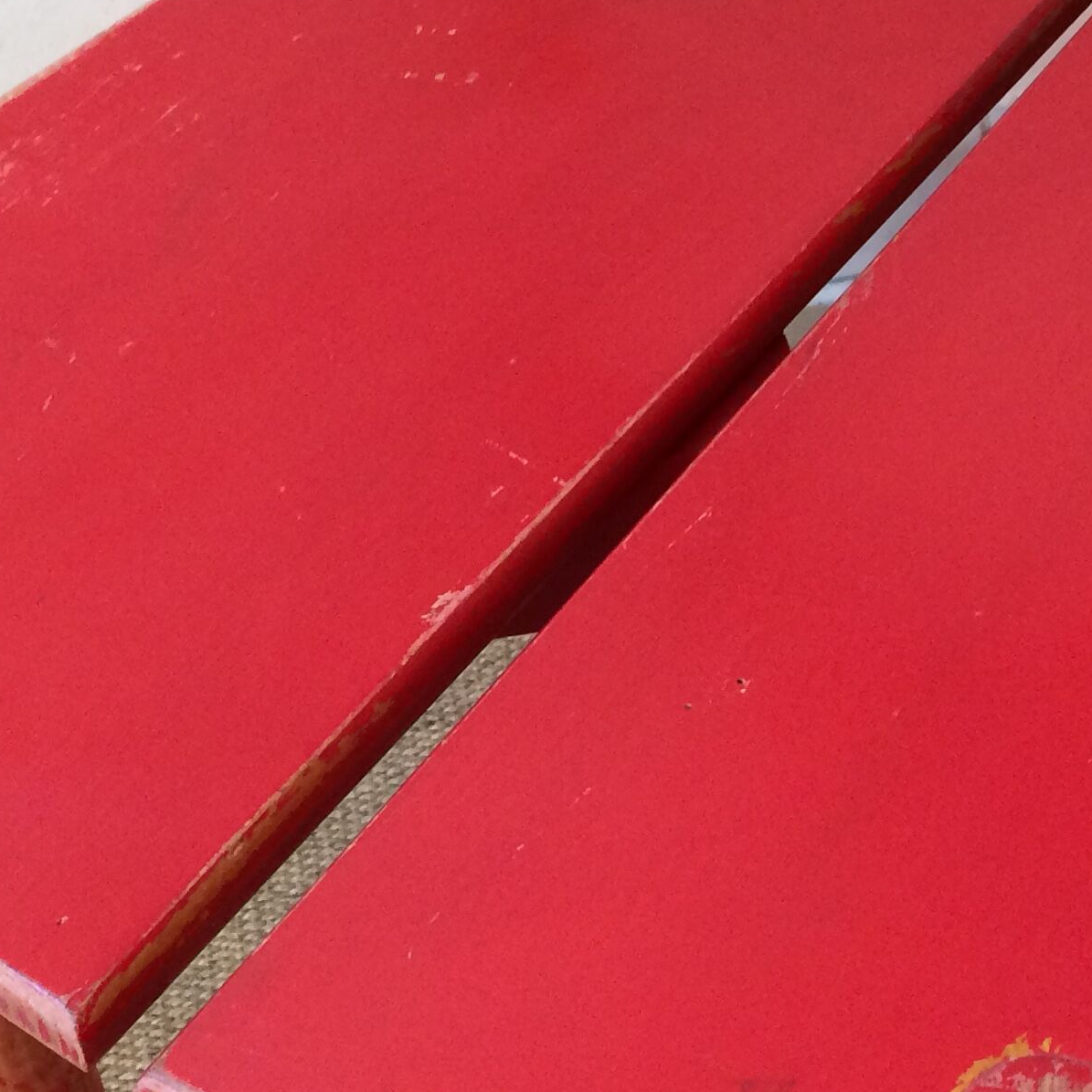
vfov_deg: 24.6
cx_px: 618
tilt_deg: -50.6
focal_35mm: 70
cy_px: 641
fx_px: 2498
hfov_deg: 24.6
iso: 64
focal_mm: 4.15
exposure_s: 1/33
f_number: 2.2
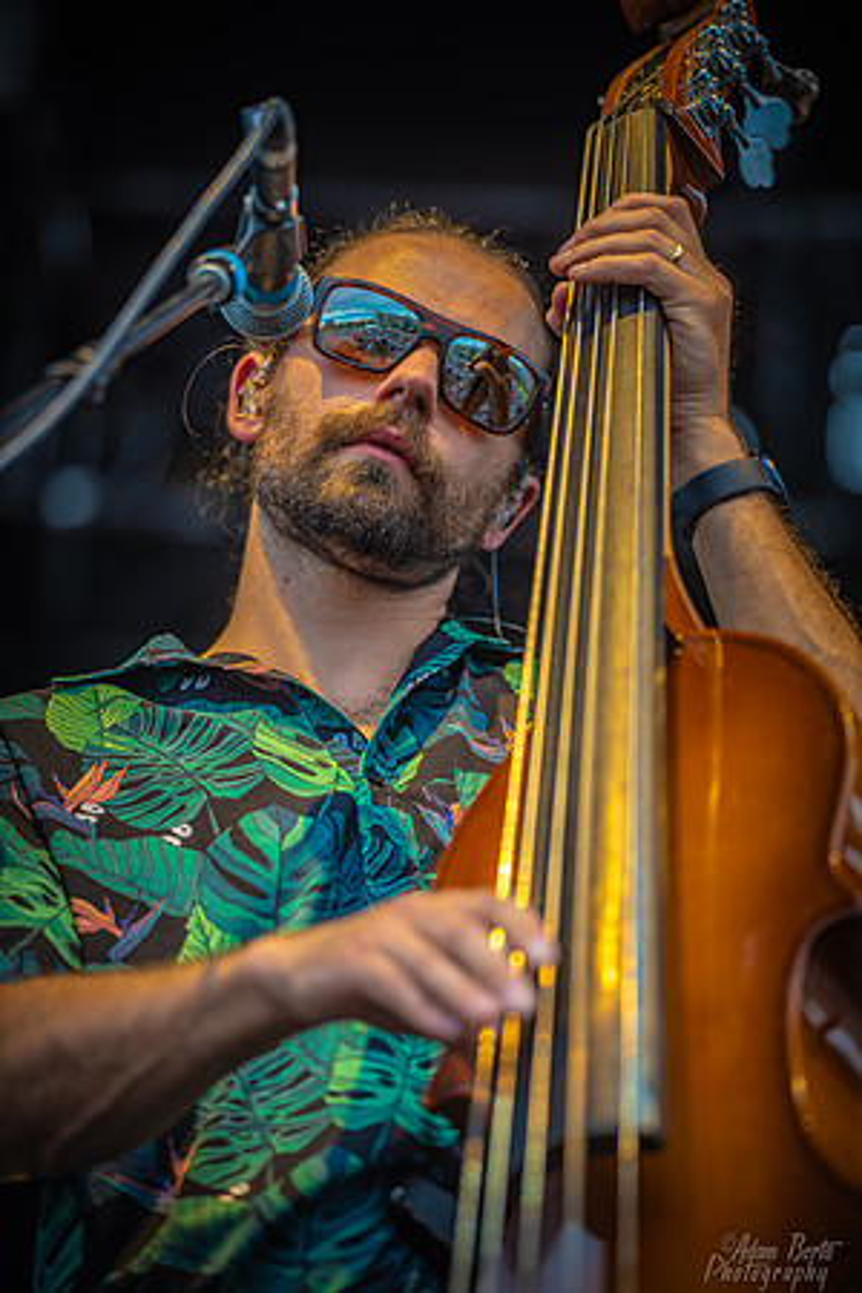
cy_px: 646
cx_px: 431
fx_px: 7183
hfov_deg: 6.9
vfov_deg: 10.3
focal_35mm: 200
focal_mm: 200
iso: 100
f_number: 2.8
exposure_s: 1/200
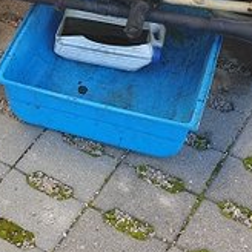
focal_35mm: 98
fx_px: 807
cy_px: -28
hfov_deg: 17.3
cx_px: 2
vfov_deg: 17.1
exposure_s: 1/152
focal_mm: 4.3
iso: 50
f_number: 2.4
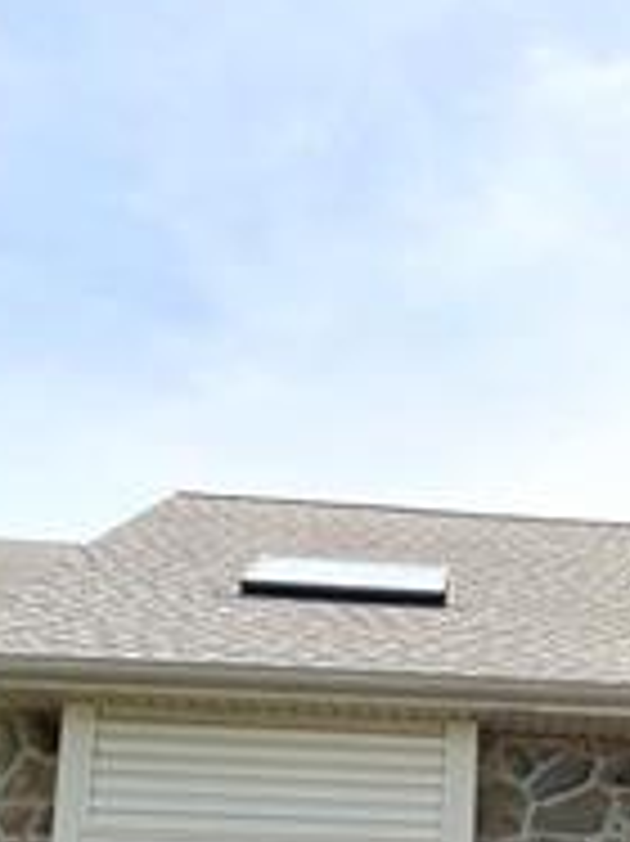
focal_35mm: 72
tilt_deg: +13.0
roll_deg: +0.2
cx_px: 675
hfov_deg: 19.6
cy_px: 806
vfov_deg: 25.9
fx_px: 1749
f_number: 1.8
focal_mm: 3.99
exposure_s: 1/2288
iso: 32
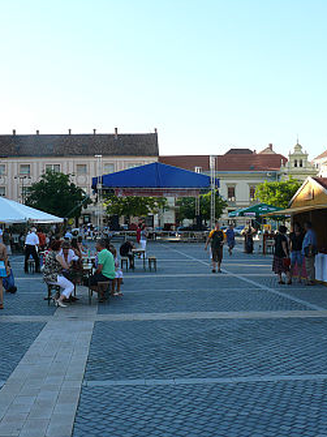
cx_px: 125
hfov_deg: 30.7
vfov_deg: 40.4
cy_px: 218
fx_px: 592
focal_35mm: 47
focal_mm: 7.4
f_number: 4.5
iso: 100
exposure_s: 1/250
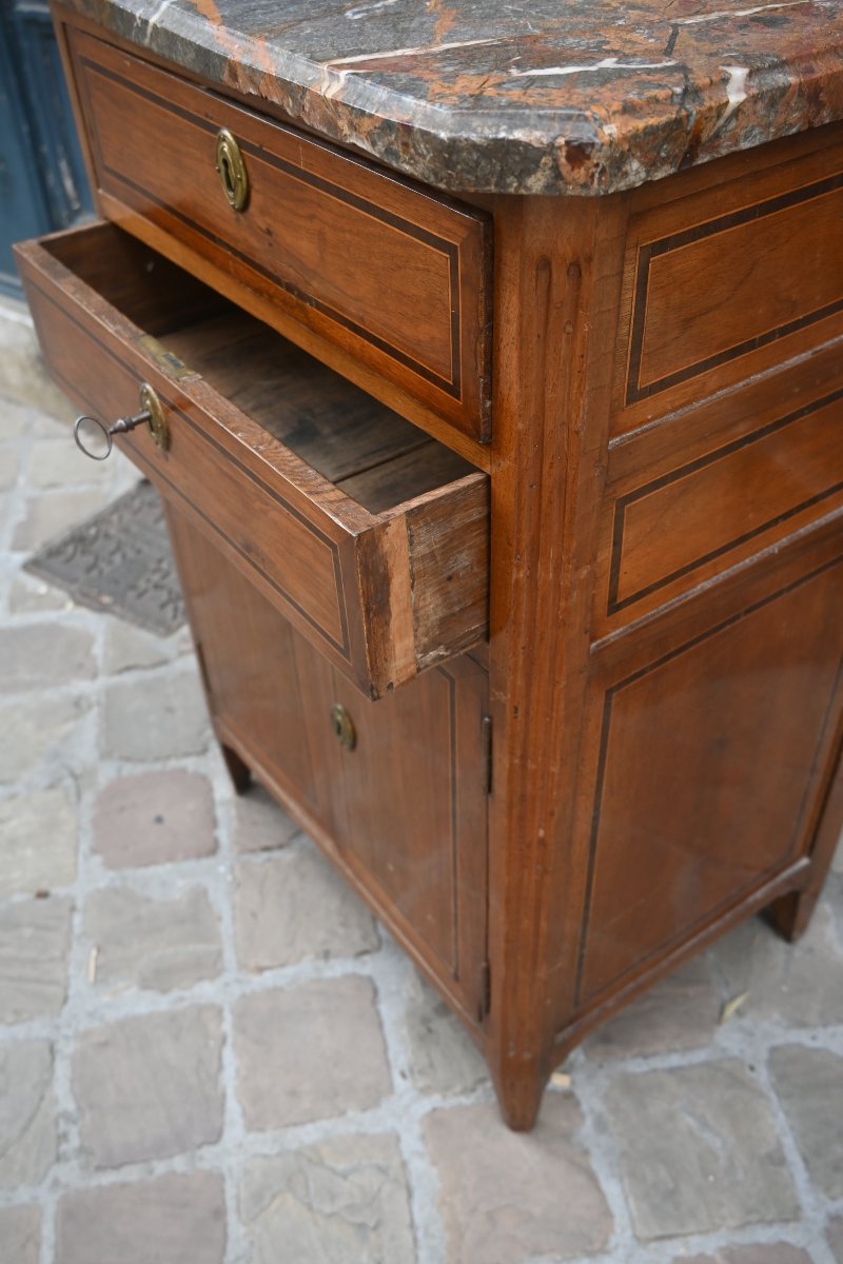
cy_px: 632
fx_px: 1159
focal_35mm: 33
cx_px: 422
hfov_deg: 40.0
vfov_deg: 57.2
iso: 250
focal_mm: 22
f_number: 4
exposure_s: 1/250
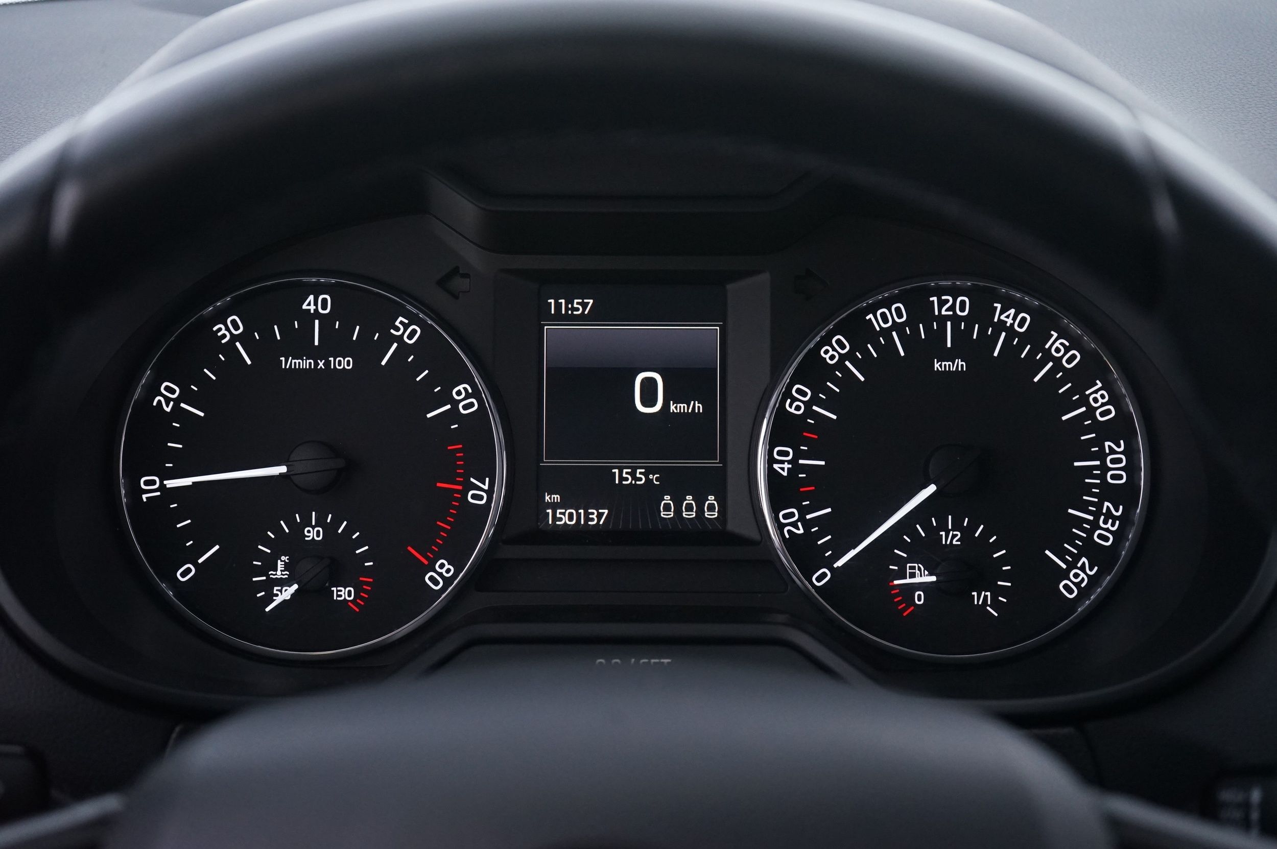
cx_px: 638
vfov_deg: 23.0
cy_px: 424
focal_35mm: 59
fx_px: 2091
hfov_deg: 34.0
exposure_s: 1/10
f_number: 6.3
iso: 2500
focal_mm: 59
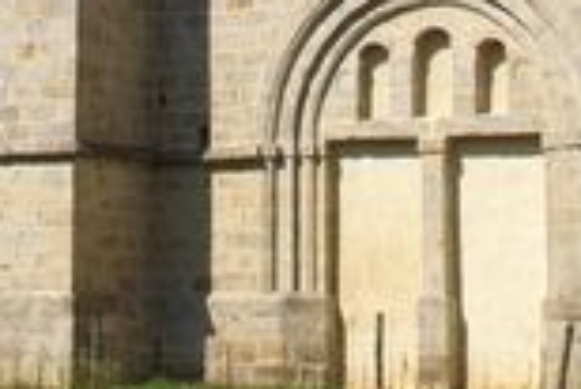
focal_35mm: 156
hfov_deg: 13.2
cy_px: -480
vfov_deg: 8.2
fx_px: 2520
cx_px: 287
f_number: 11
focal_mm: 20
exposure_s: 1/160
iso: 100
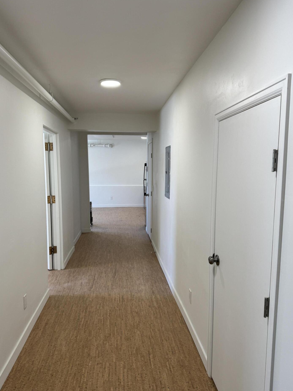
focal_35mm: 26
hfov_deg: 53.0
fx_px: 293
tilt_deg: -7.3
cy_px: 206
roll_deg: -1.7
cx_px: 138
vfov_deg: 67.2
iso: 100
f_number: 1.78
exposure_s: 1/120
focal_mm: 6.86
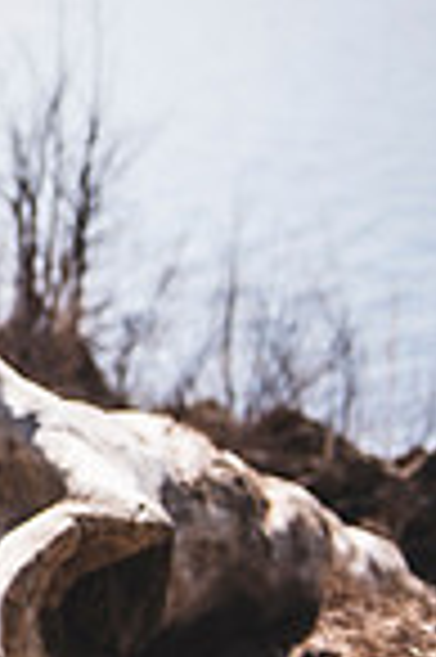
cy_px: 75
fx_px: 3296
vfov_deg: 11.3
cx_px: -885
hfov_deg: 6.8
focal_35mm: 181
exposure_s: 1/2500
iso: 100
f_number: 2.8
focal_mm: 44
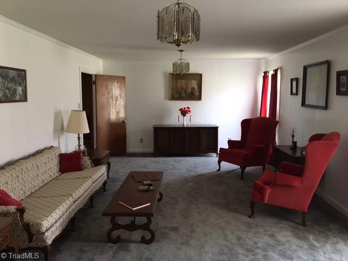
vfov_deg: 48.2
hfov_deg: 61.7
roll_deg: -0.1
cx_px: 174
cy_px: 130
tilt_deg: -6.8
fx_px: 292
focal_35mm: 29
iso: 200
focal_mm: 4.15
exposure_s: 1/30
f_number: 2.2
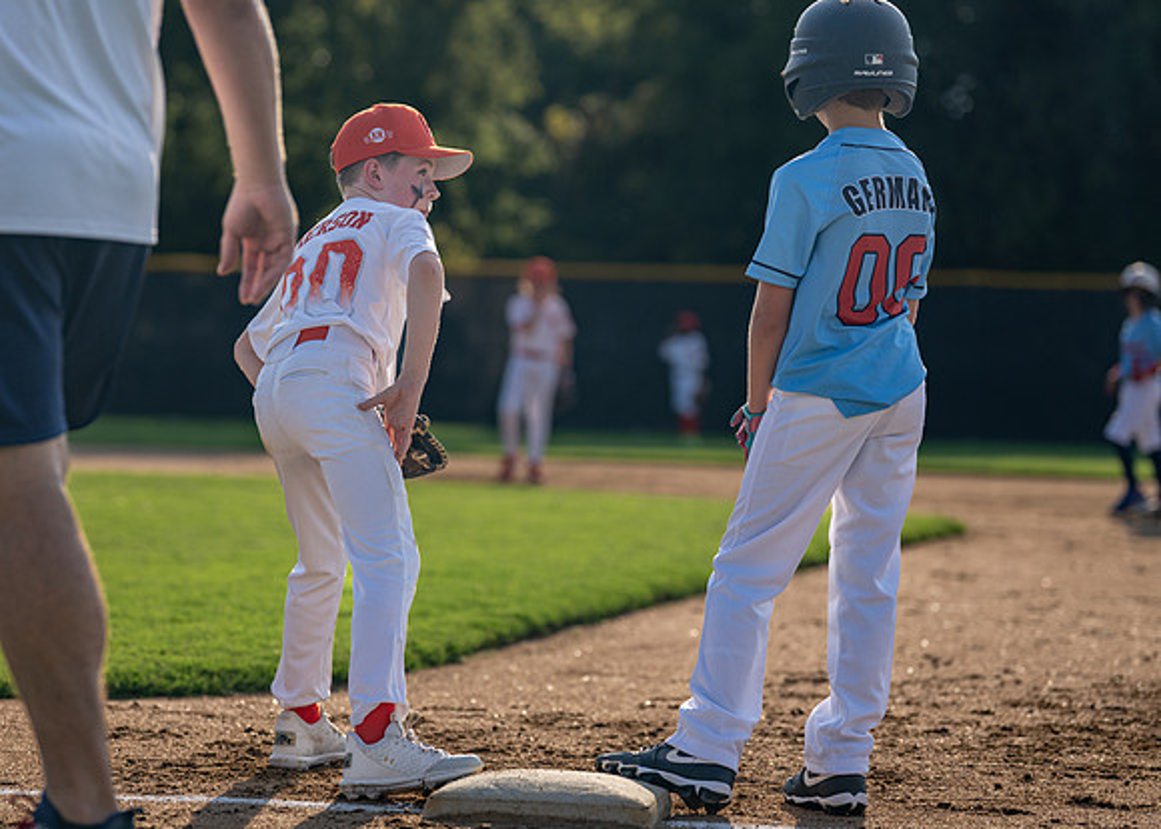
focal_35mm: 144
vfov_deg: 10.0
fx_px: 4751
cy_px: 400
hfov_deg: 13.9
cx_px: 405
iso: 250
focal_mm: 112
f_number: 2.8
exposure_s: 1/3200
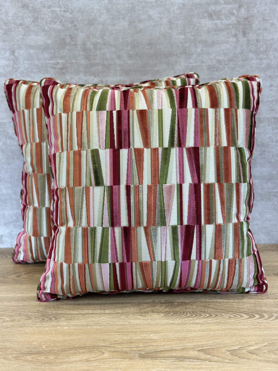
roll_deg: +1.1
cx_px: 139
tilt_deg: -12.8
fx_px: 514
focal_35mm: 48
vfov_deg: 39.7
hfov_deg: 30.3
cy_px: 186
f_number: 1.78
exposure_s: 1/120
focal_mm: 6.86
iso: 80
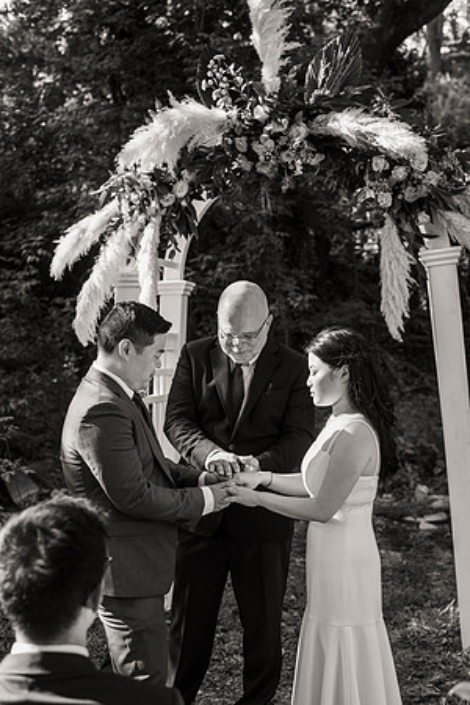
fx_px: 979
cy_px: 352
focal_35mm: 50
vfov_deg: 39.6
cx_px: 235
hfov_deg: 27.0
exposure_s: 1/1000
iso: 1000
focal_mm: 50
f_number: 4
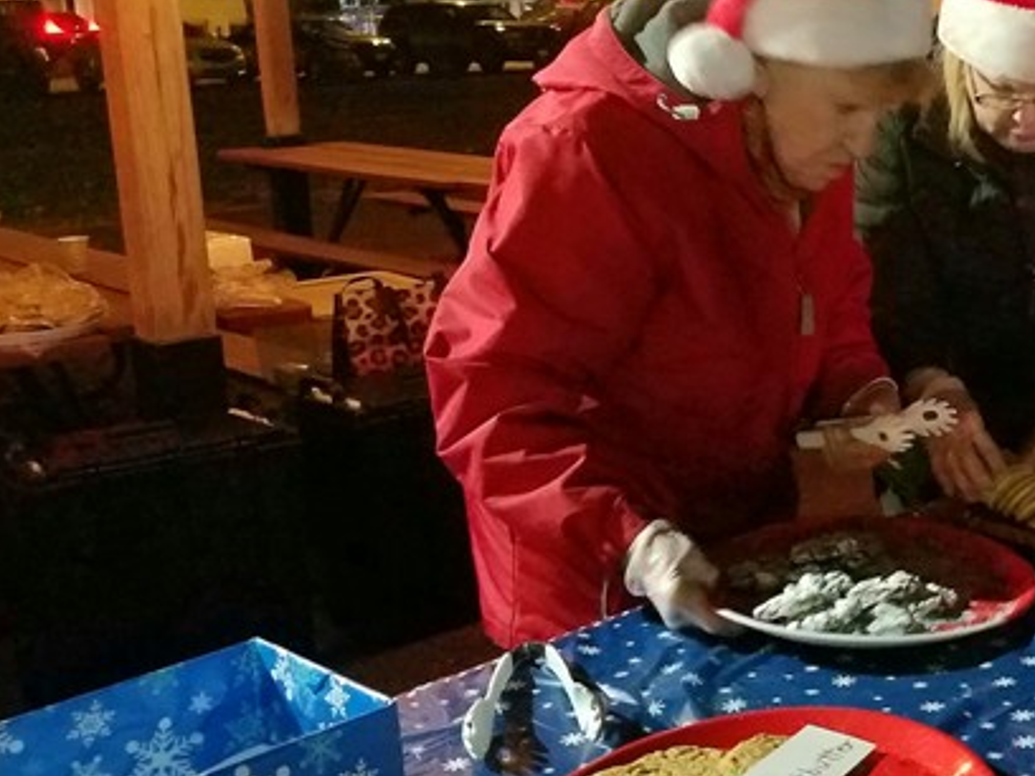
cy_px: 284
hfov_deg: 34.7
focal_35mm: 51
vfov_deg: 28.4
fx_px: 1525
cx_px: 992
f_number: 1.7
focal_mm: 4.2
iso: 1250
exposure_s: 1/10
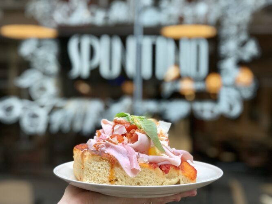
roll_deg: -1.1
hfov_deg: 33.8
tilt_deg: +0.6
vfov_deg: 25.7
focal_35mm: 57
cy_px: 102
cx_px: 136
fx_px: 448
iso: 25
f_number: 2.8
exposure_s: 1/50
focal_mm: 6.6
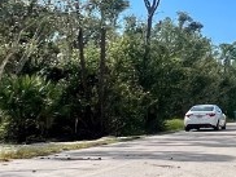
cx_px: 414
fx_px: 498
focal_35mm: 73
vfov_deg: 20.1
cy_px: 48
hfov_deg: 20.1
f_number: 1.8
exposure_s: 1/1946
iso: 32
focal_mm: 1.57
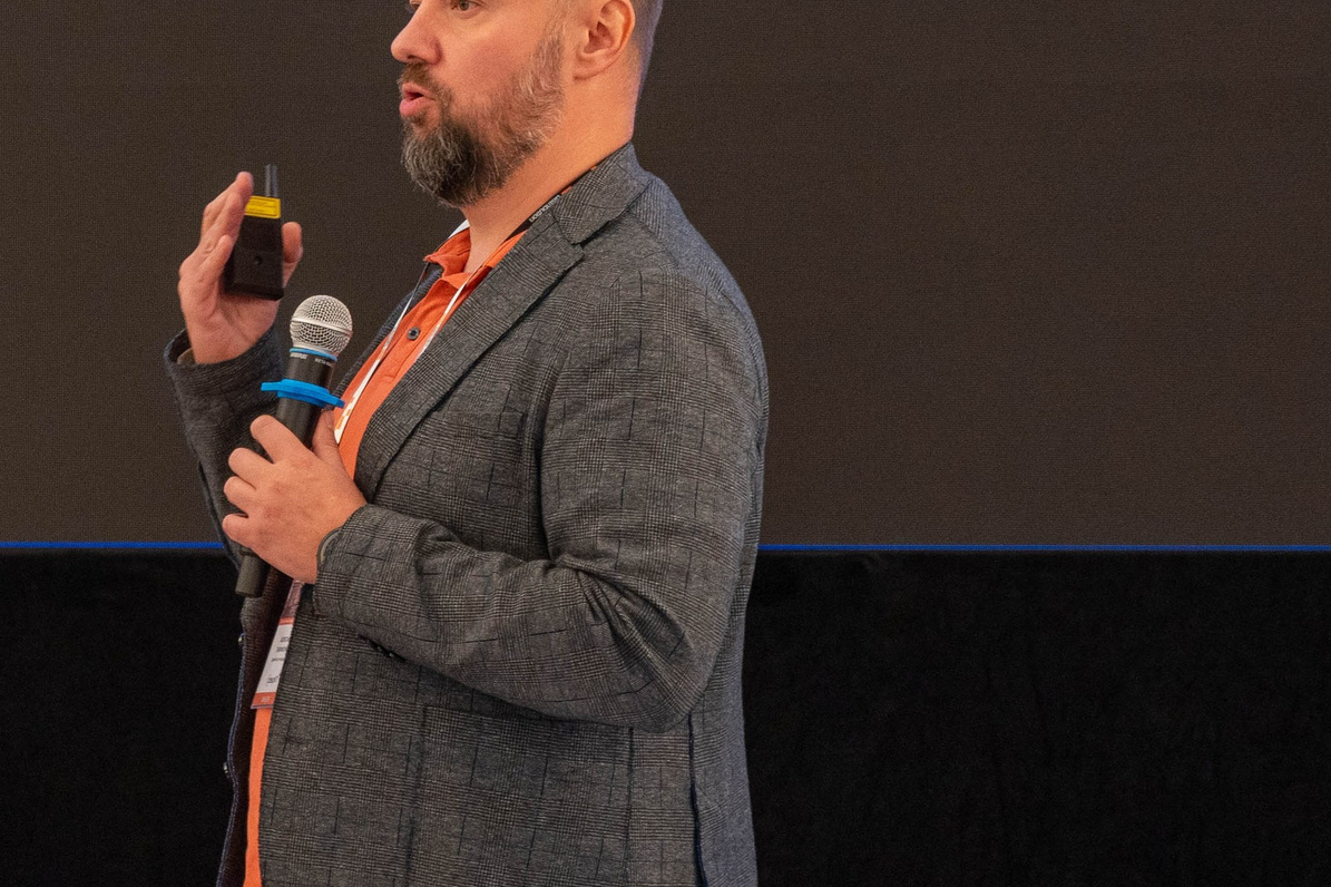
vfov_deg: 5.7
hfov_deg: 8.5
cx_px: 68
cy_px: 685
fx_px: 8870
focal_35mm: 240
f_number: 2.8
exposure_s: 1/200
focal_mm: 75
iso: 640
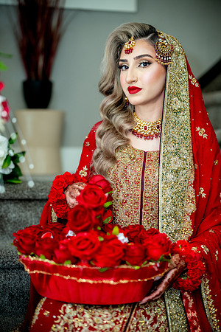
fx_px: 755
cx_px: 110
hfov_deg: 16.7
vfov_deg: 24.8
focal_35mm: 82
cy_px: 166
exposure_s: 1/200
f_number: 2
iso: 800
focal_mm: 82
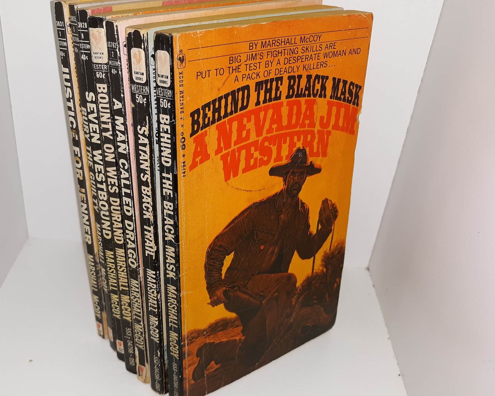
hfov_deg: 51.2
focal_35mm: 35
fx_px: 513
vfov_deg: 42.2
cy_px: 197
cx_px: 201
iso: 40
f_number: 1.7
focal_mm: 3.7
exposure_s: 1/136
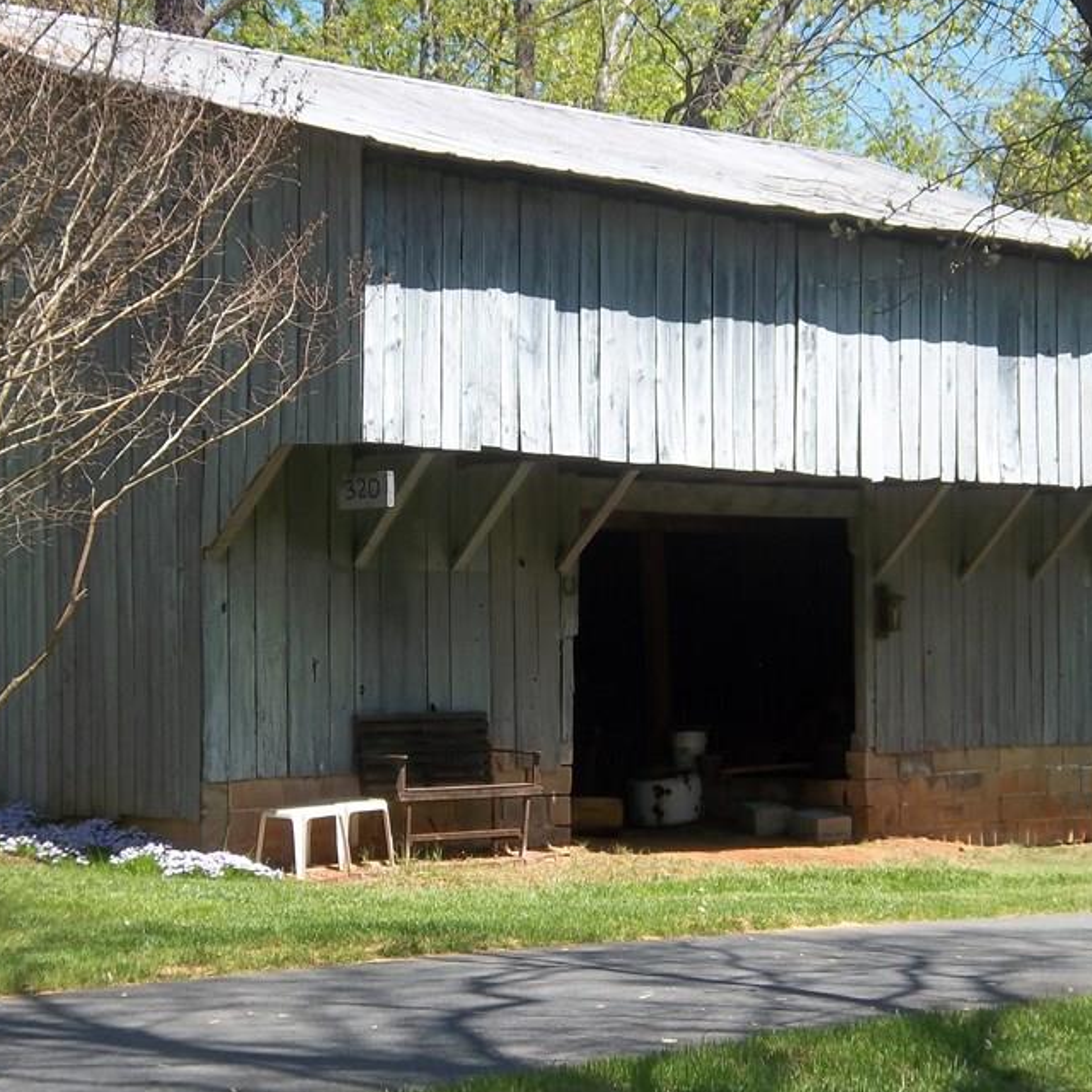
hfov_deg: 21.1
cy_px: 573
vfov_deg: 21.1
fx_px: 2927
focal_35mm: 82
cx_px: 527
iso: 64
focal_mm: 10.4
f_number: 5.3
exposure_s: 1/200
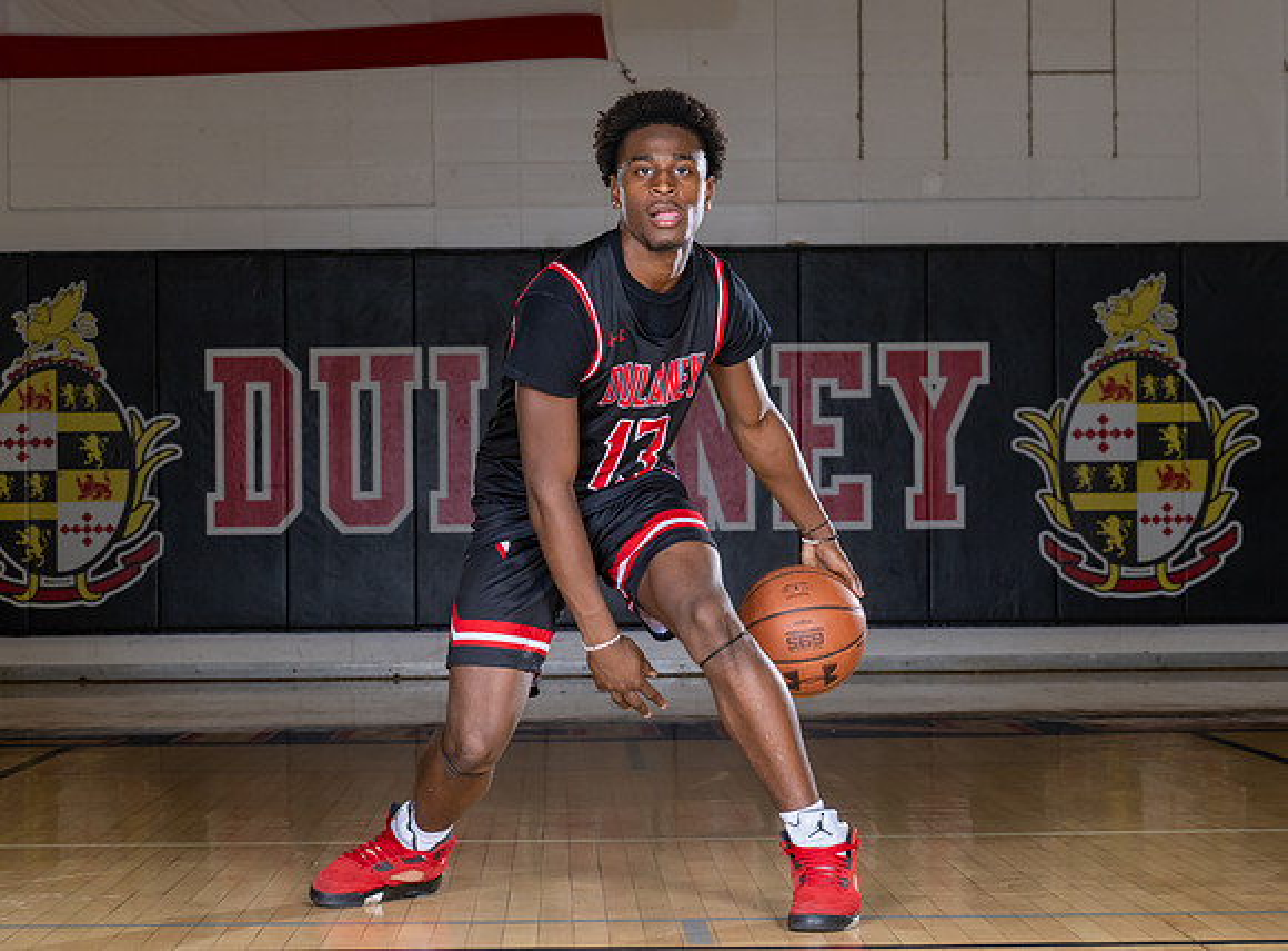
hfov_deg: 21.2
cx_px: 619
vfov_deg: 15.8
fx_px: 3433
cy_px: 434
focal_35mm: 93
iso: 400
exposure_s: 1/100
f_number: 7.1
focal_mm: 70
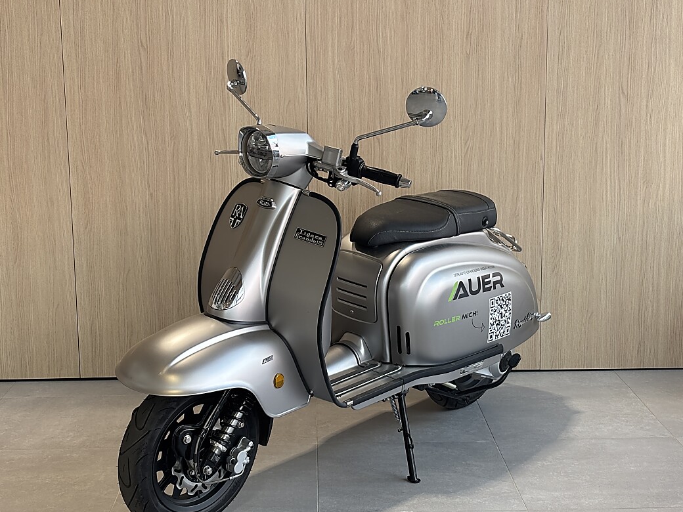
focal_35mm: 60
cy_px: 268
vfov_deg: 24.4
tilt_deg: -11.1
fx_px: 1184
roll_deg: +0.8
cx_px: 331
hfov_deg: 32.2
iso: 40
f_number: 1.6
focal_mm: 5.96
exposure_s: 1/172
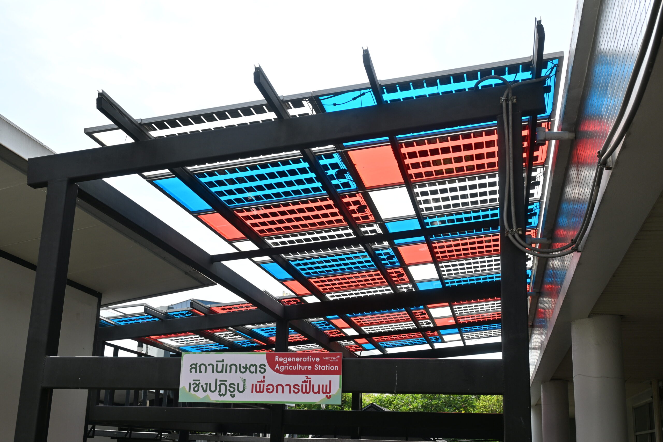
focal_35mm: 44
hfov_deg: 45.0
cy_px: 221
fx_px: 801
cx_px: 332
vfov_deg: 30.9
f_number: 7.1
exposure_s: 1/400
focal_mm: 29
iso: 100
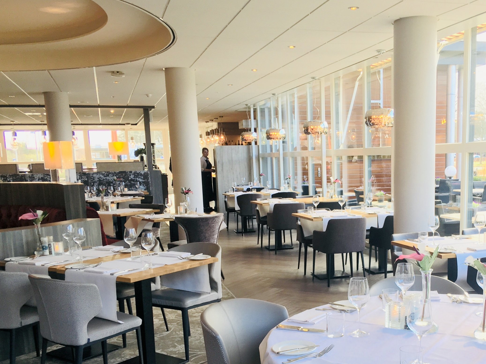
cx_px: 314
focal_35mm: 42
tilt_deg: -10.1
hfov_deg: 44.3
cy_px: 256
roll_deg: +1.5
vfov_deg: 33.9
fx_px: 590
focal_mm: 4.15
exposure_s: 1/100
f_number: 2.2
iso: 25
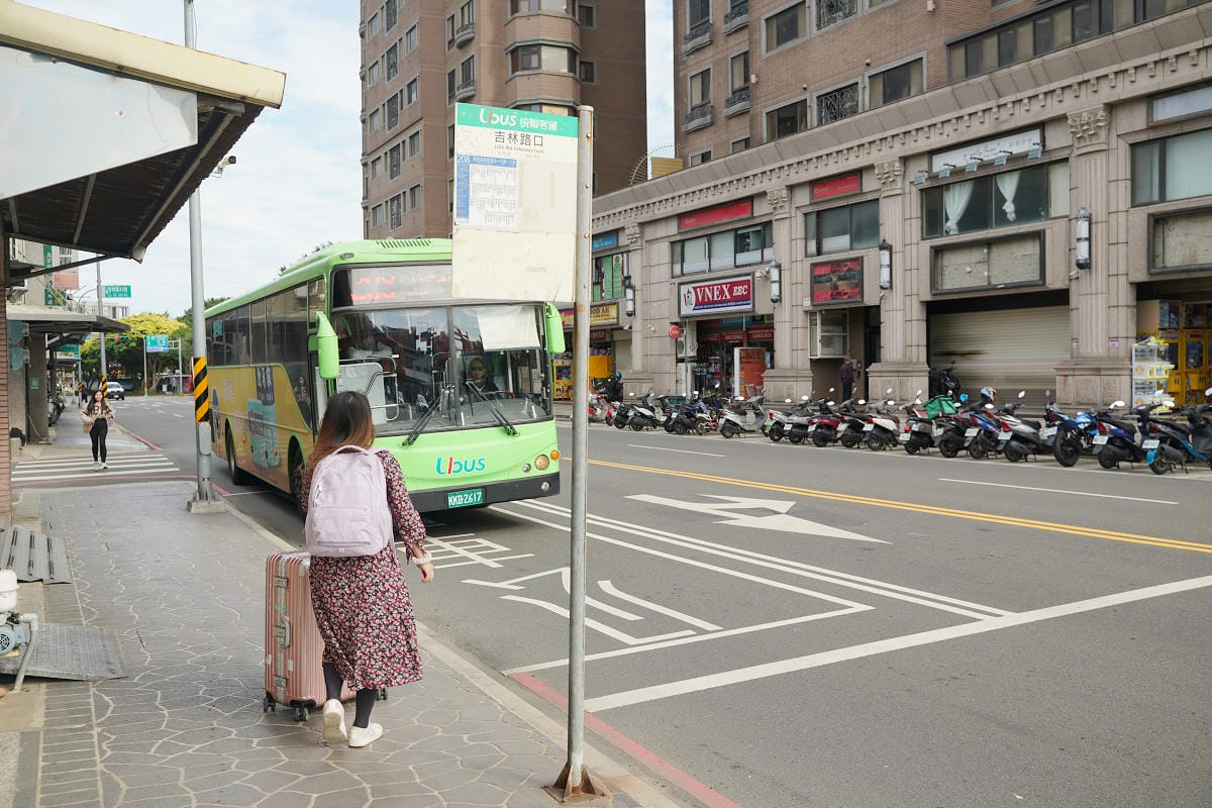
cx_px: 606
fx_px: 1111
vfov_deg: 40.0
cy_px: 404
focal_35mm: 33
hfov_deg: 57.2
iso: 100
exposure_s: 1/200
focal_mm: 33
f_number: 4.5
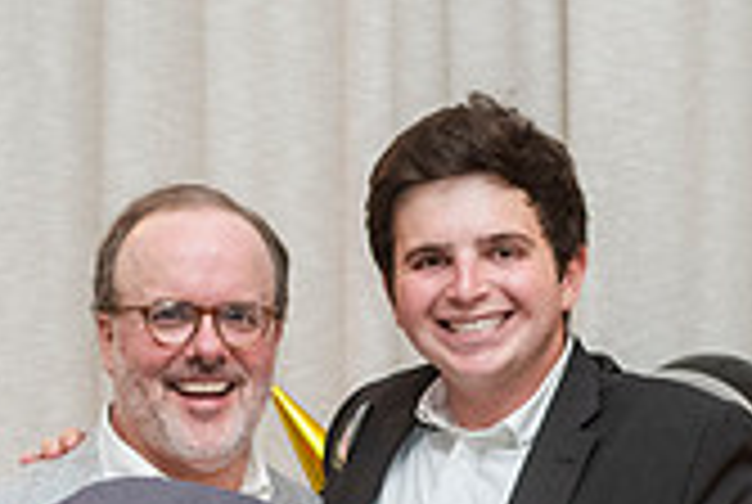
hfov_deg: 9.1
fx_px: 4708
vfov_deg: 6.0
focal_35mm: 225
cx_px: 323
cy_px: 860
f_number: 4
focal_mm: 58
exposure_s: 1/100
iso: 1250
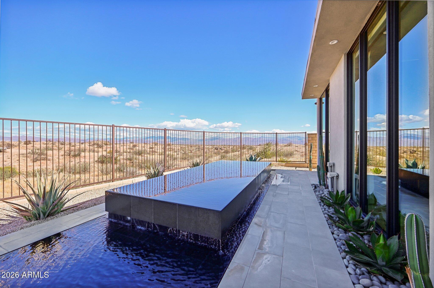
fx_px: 169
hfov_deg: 104.3
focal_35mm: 14
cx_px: 217
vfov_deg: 81.1
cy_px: 144
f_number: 8
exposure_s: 1/400
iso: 200
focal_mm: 14
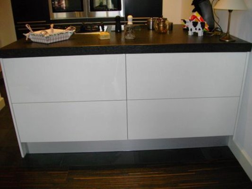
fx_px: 233
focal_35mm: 32
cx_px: 126
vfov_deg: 44.2
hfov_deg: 56.8
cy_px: 94
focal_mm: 5.7
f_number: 2.9
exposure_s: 1/50
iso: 200
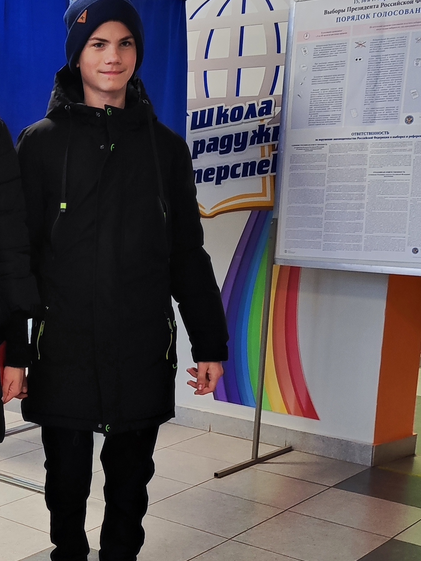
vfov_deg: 31.3
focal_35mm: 61
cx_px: 8
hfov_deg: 23.1
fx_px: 989
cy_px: 396
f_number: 1.8
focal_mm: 5.4
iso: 122
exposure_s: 1/50
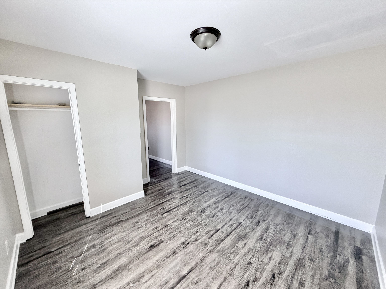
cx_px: 193
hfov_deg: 102.1
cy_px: 144
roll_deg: +0.4
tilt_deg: -10.5
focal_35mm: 14
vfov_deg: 85.7
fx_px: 156
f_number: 2.2
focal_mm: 2.22
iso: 320
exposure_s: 1/119
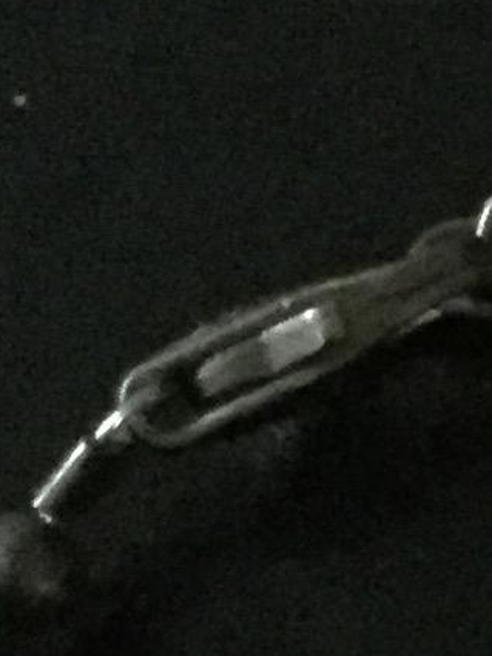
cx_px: 1408
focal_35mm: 238
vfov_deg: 8.2
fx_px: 4508
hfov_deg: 5.9
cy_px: 867
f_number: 2.4
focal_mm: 3.3
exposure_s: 1/17
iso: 800
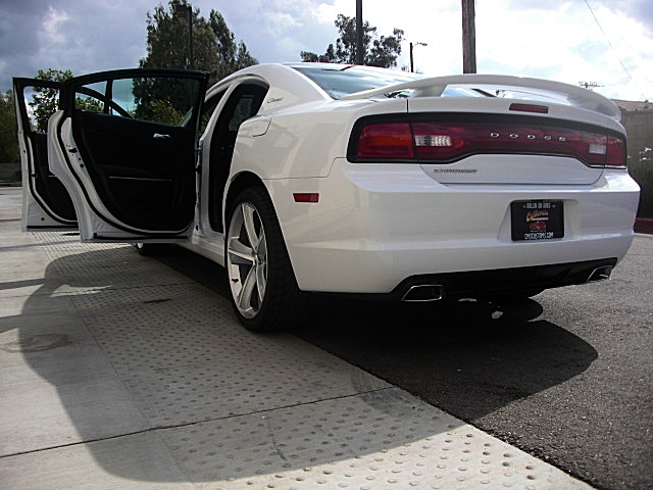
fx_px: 679
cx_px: 326
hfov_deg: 51.4
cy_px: 245
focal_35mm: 36
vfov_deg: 39.7
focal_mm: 6.3
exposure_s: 1/1000
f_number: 2.8
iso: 50
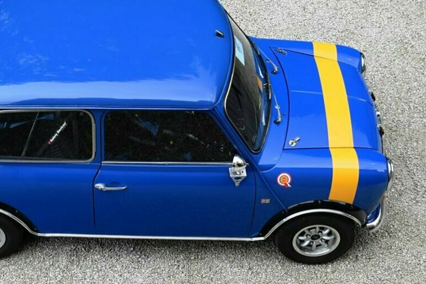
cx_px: 145
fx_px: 663
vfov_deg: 24.2
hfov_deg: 35.3
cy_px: 136
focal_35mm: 56
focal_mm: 24
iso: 320
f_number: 5.6
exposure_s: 1/250
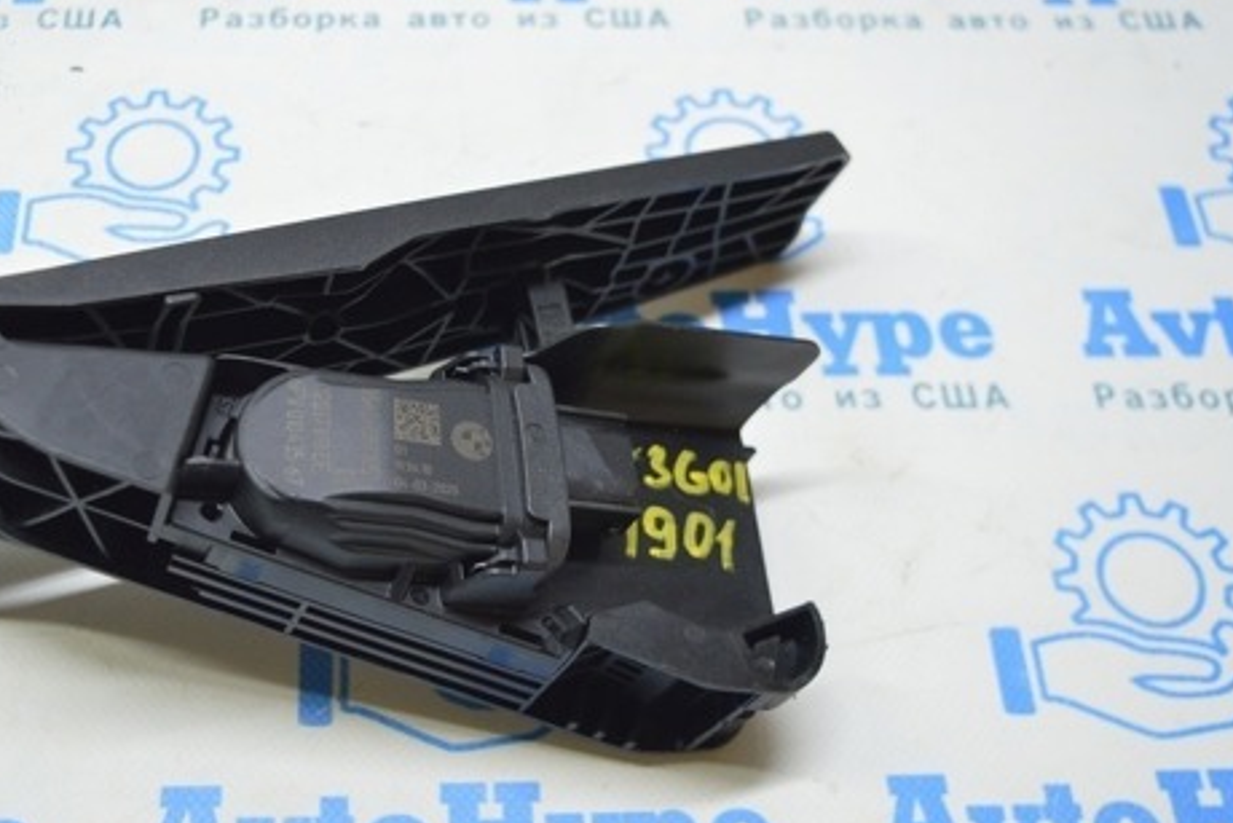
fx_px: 1713
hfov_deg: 39.1
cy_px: 398
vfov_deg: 27.0
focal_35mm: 50
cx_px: 405
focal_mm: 24
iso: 400
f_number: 4
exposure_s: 1/40
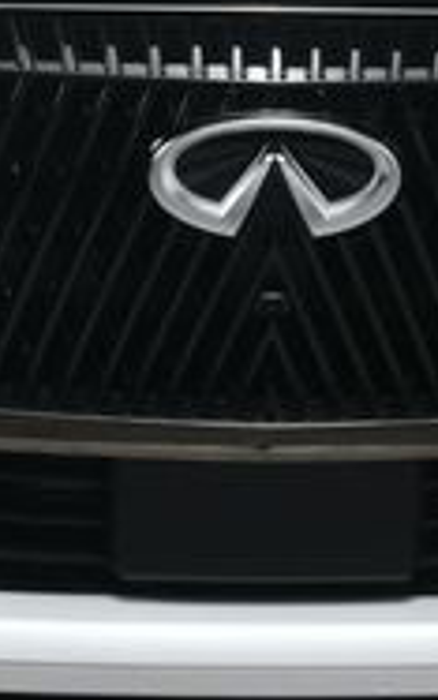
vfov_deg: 15.2
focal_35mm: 136
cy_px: 120
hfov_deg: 9.6
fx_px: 2595
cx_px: 281
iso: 100
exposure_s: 1/160
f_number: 13
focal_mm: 26
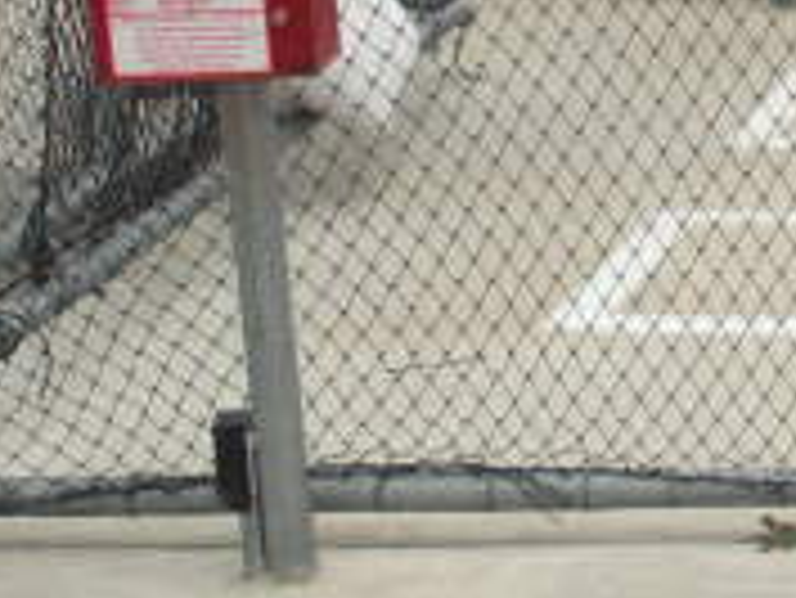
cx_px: 1129
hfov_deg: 14.3
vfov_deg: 11.3
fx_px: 2991
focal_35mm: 130
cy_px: 27
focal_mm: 6.3
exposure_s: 1/187
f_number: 3.5
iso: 88
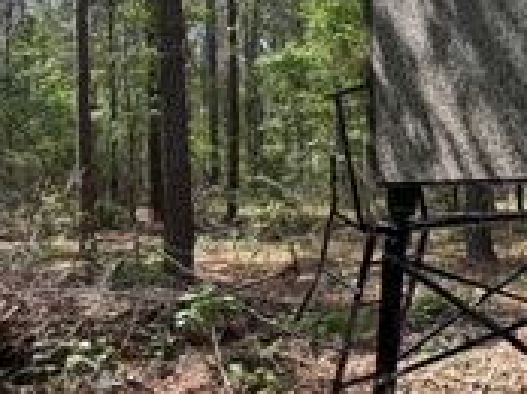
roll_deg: +1.6
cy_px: 161
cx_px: 453
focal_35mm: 43
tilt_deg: +0.3
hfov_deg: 41.2
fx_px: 654
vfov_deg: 33.4
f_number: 2.2
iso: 50
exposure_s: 1/361
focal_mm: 2.22
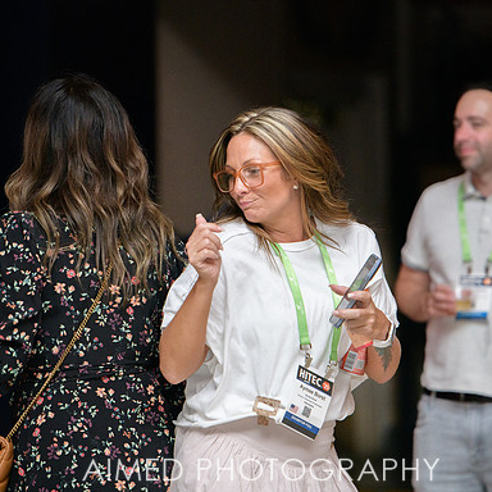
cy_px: 235
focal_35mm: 249
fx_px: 4004
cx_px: 245
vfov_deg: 7.0
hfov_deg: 7.0
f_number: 3.5
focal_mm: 185
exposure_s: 1/250
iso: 2000
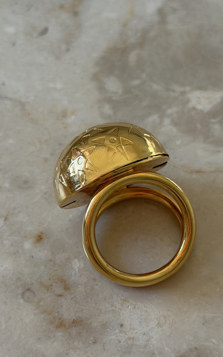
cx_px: 115
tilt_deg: -57.3
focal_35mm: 65
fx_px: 632
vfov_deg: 31.5
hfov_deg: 20.0
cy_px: 202
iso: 64
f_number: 1.78
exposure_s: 1/284
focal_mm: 6.76
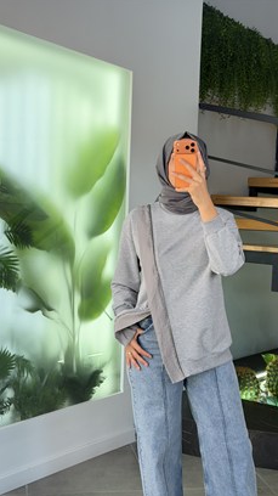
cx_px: 166
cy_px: 249
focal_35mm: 53
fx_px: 696
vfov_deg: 39.2
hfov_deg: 22.6
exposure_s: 1/170
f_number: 1.78
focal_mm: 6.76
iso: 64
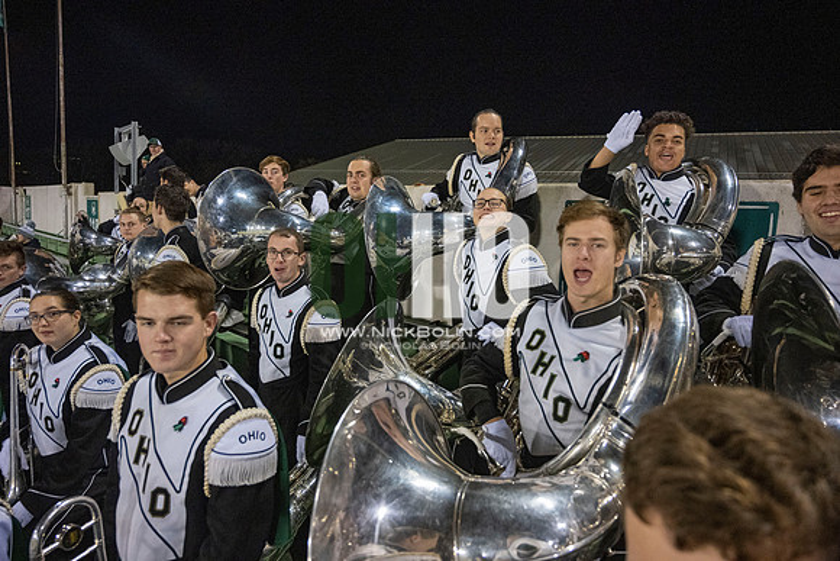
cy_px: 280
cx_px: 420
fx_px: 560
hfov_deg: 73.7
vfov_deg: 53.2
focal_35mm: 24
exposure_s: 1/500
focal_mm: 24
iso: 3200
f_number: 4
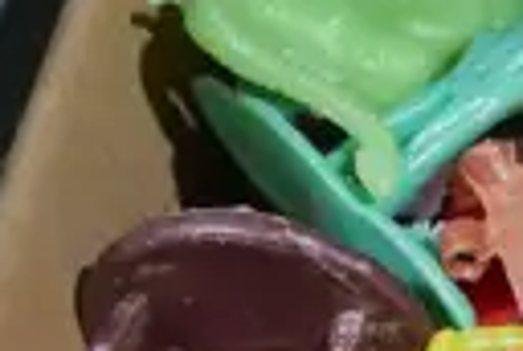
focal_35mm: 249
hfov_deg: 7.9
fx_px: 3626
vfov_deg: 5.5
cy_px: 375
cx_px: 999
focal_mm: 15
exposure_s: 1/60
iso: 640
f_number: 3.6
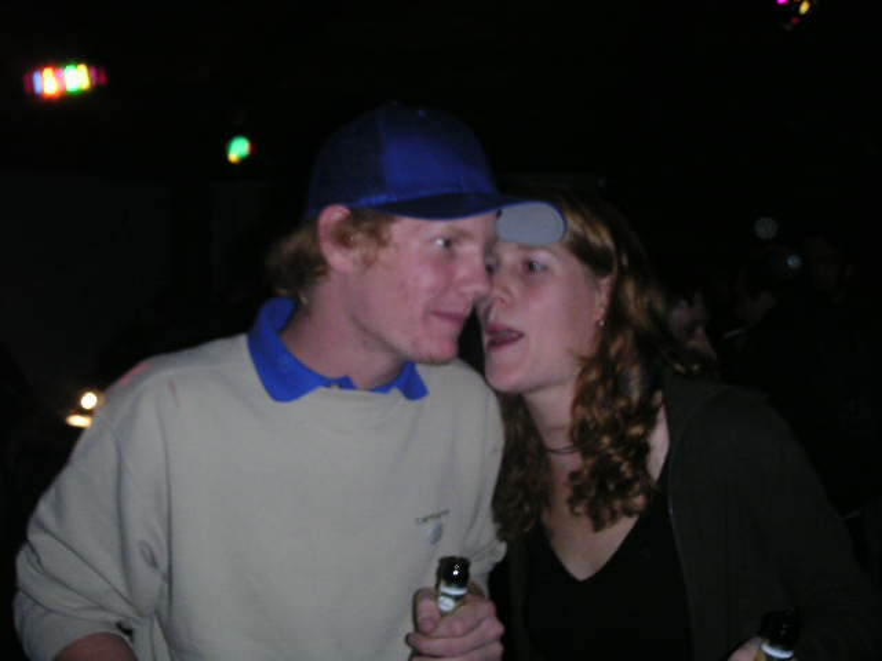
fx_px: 968
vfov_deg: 37.7
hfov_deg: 49.0
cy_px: 330
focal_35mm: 38
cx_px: 441
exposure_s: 1/45
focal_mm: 6
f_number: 6.7
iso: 160
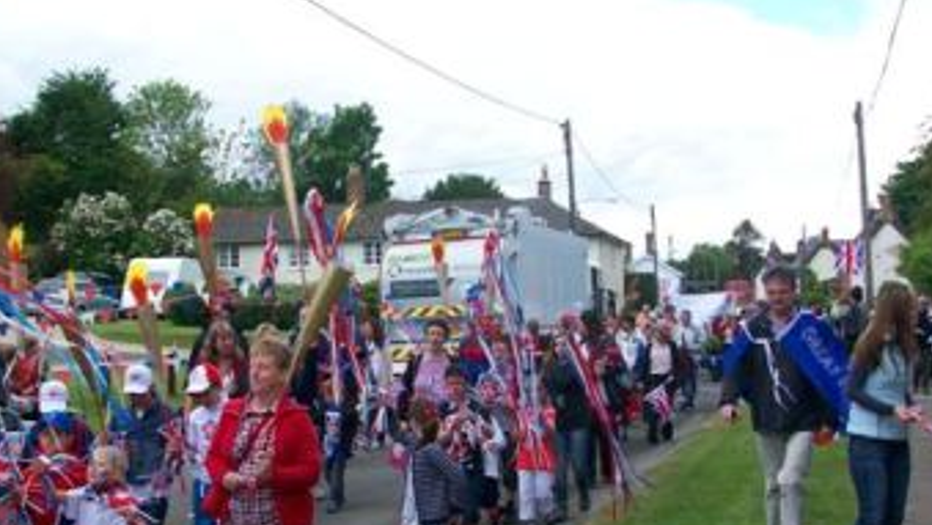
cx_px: 485
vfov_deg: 23.5
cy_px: 297
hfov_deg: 40.6
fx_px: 1261
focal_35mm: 51
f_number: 2.8
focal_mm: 5.7
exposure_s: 1/560
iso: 80
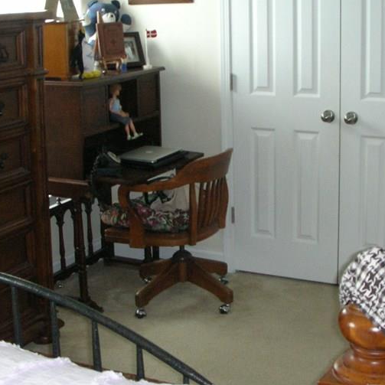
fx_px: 793
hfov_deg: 27.3
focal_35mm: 63
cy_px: 153
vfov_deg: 27.2
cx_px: 196
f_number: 3
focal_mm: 5.8
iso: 200
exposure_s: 1/25.5
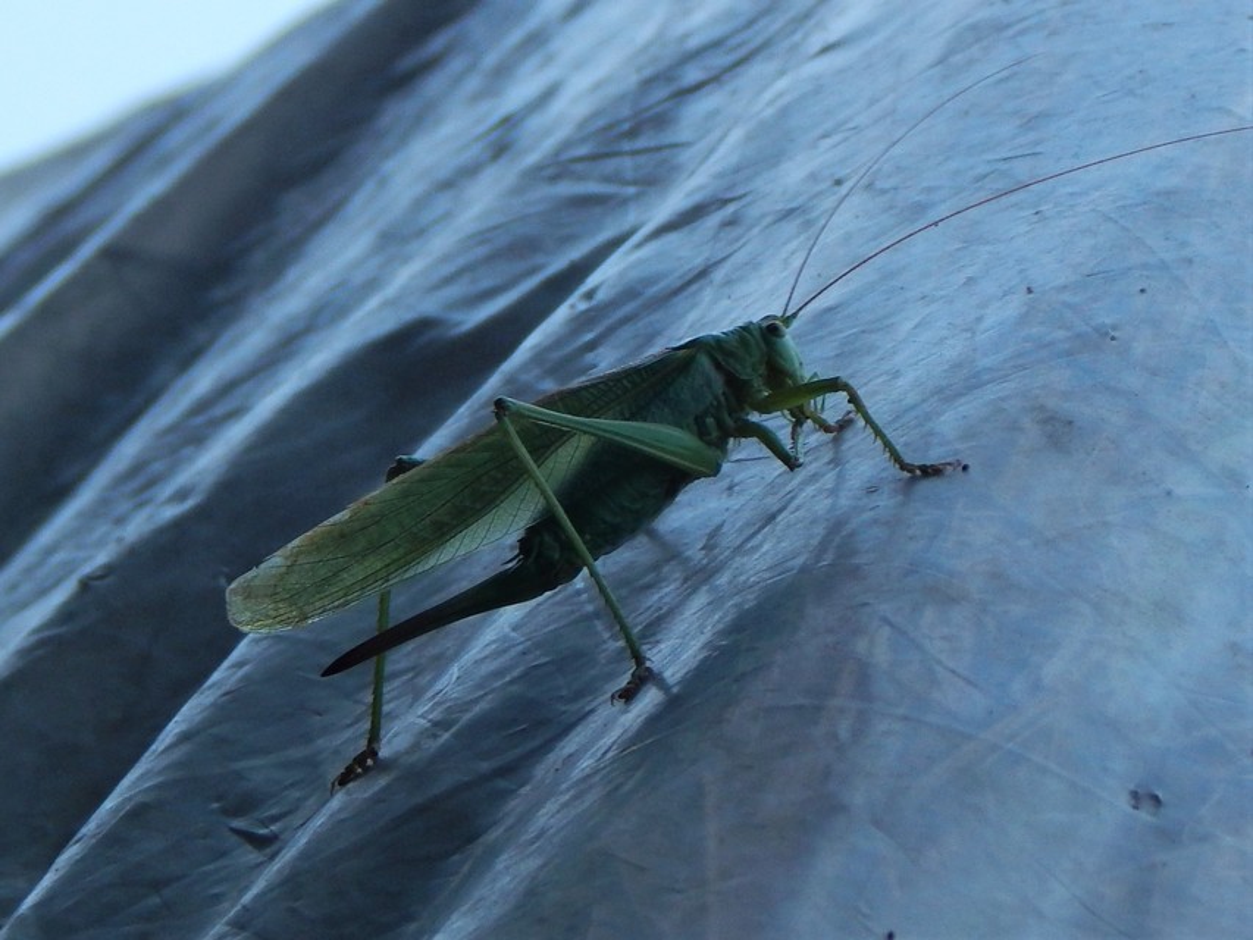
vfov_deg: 8.2
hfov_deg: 10.9
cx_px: 626
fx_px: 6589
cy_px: 470
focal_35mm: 182
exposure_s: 1/30
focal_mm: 32.8
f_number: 5.3
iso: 160
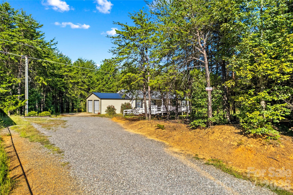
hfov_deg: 78.6
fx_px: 179
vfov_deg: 57.2
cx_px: 146
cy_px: 98
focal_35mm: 22
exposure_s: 1/1000
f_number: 2.8
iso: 100
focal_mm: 8.38
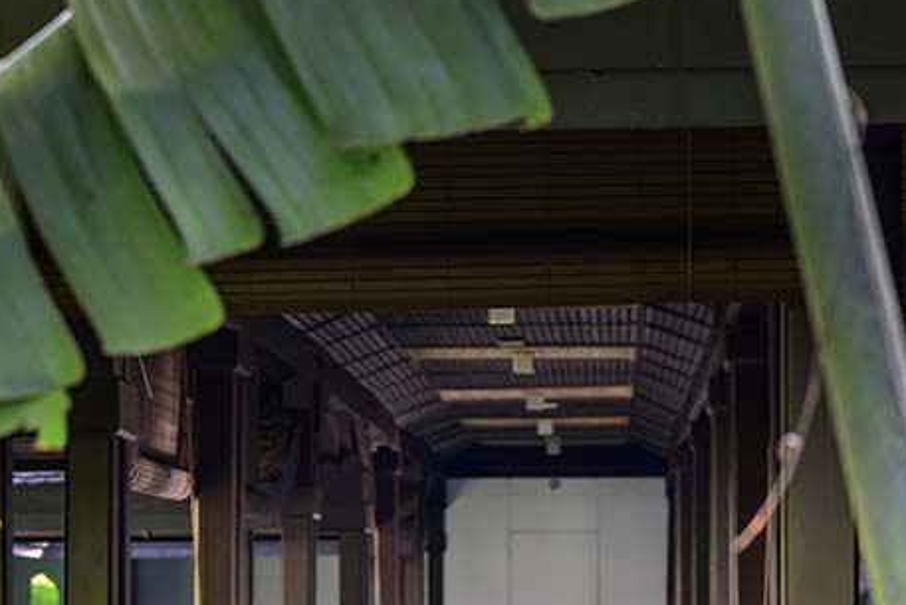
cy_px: 591
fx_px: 3700
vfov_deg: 9.3
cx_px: 393
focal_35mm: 147
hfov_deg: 14.0
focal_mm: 70
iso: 3600
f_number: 4.5
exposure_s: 1/250
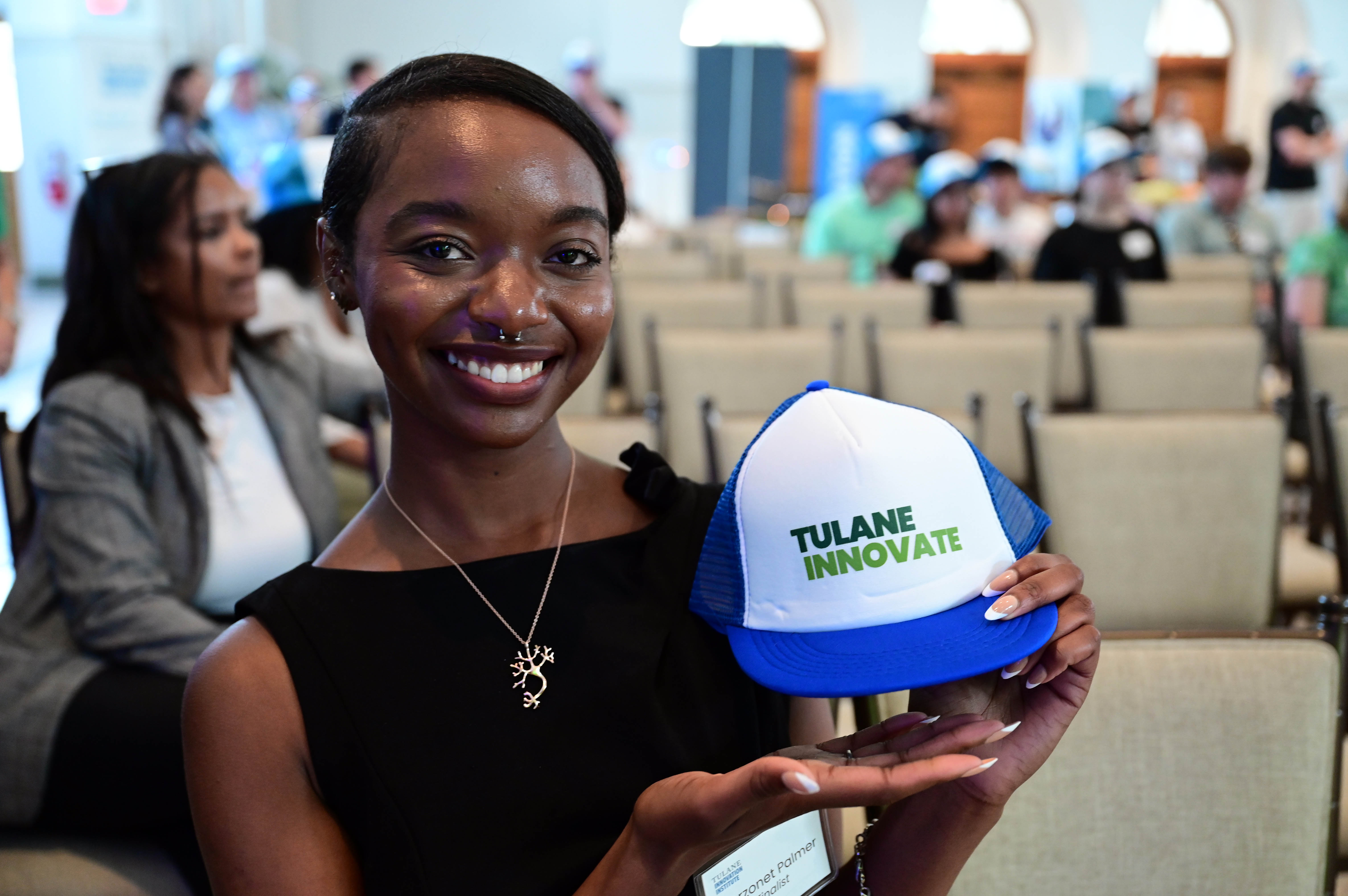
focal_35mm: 38
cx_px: 674
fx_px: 1422
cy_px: 448
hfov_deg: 50.7
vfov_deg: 35.0
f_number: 2.8
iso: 3200
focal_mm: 38
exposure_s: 1/100
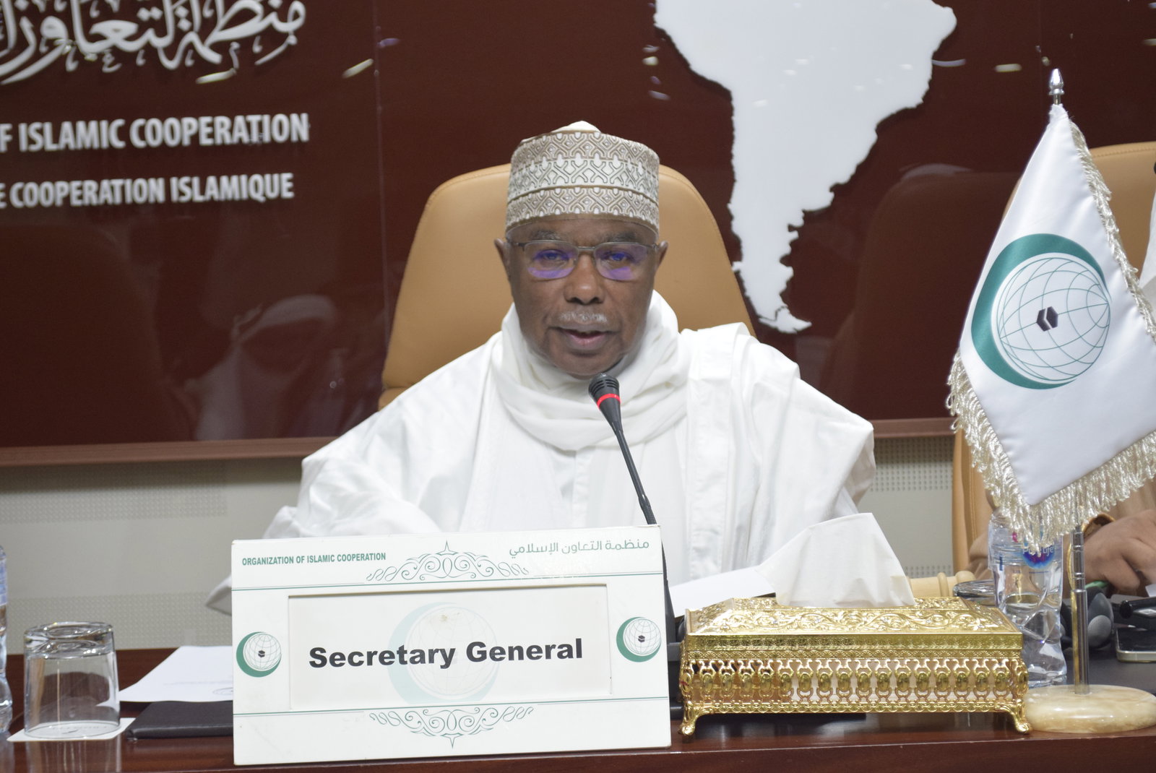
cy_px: 386
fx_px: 2410
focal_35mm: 75
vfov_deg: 18.2
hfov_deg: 27.0
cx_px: 578
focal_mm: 50
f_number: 5.6
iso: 1400
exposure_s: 1/60
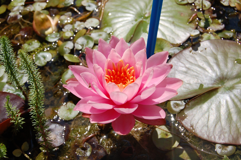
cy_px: 80
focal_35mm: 46
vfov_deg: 28.9
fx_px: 311
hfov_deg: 42.4
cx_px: 120
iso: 200
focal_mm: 31
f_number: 10
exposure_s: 1/400
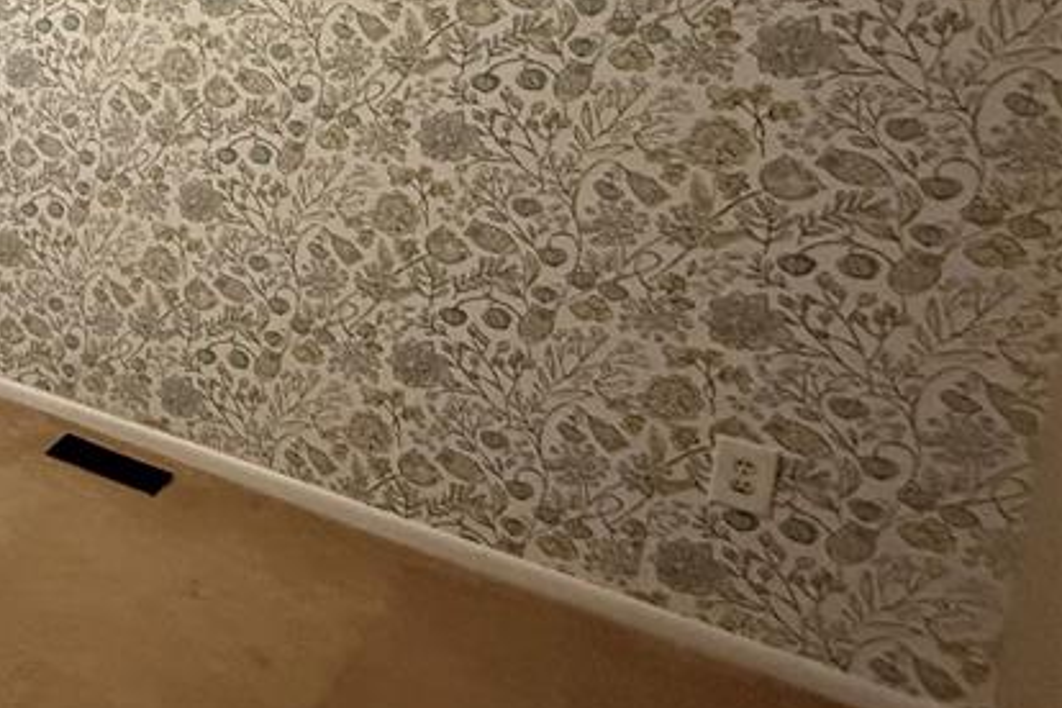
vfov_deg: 34.4
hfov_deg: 37.8
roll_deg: -1.0
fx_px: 1062
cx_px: -249
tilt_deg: -6.6
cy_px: 46
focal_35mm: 36
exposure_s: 1/60
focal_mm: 2.22
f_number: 2.2
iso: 800
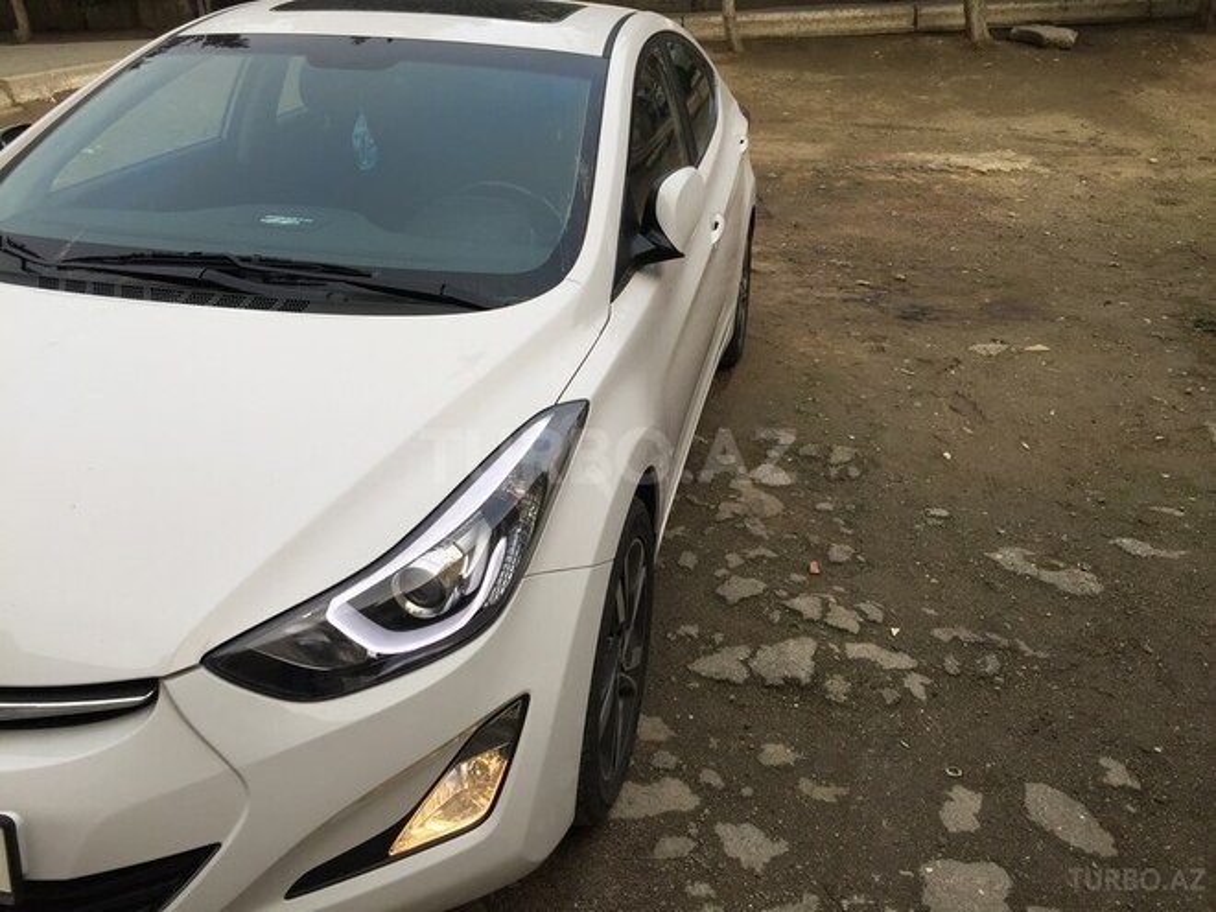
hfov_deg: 61.7
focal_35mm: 29
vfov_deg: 48.2
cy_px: 456
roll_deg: -0.4
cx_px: 608
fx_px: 1019
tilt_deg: -21.2
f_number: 2.2
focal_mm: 4.15
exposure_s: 1/250
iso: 32
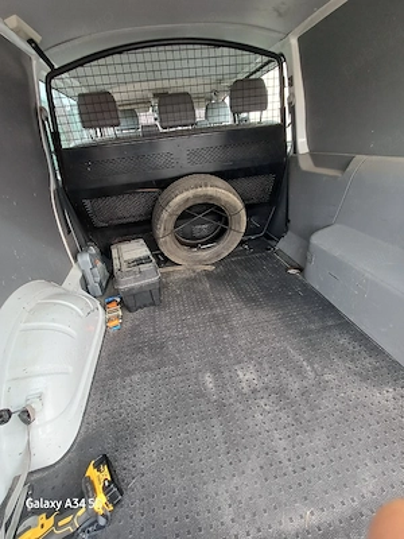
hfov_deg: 78.1
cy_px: 270
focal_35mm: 16
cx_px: 202
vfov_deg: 94.5
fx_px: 249
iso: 64
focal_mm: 1.64
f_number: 2.2
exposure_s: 1/101
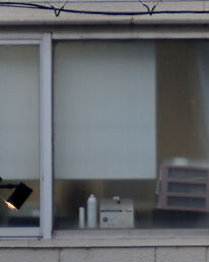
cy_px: 251
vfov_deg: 2.1
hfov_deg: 1.7
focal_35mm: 918
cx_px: 552
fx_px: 7106
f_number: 4.5
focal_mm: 105
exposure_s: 1/100
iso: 280
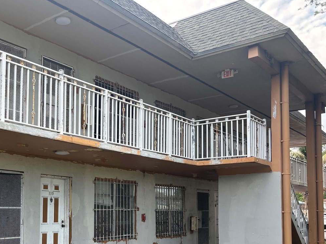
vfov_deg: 33.6
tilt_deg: +1.6
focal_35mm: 42
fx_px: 396
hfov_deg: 43.0
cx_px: 72
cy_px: 187
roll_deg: -2.8
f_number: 1.6
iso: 50
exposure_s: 1/486
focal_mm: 5.96
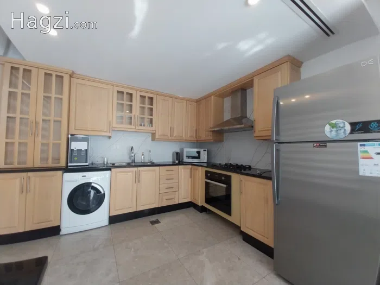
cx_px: 190
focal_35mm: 13
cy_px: 142
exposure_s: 1/50
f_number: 2.2
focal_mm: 1.3
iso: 80
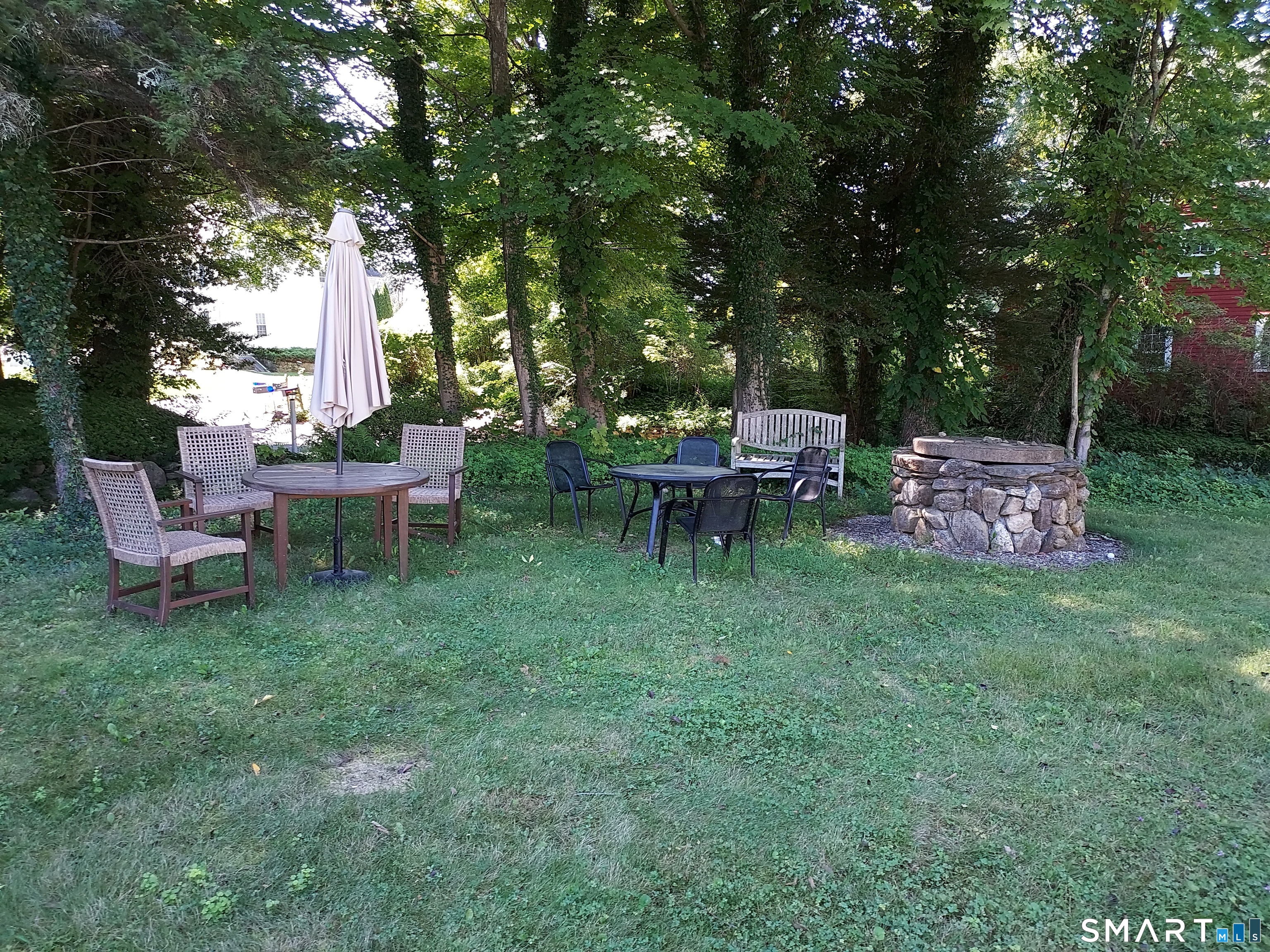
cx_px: 635
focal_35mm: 24
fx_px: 881
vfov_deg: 56.8
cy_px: 476
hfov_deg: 71.6
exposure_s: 1/60
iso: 50
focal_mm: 4.6
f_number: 1.8
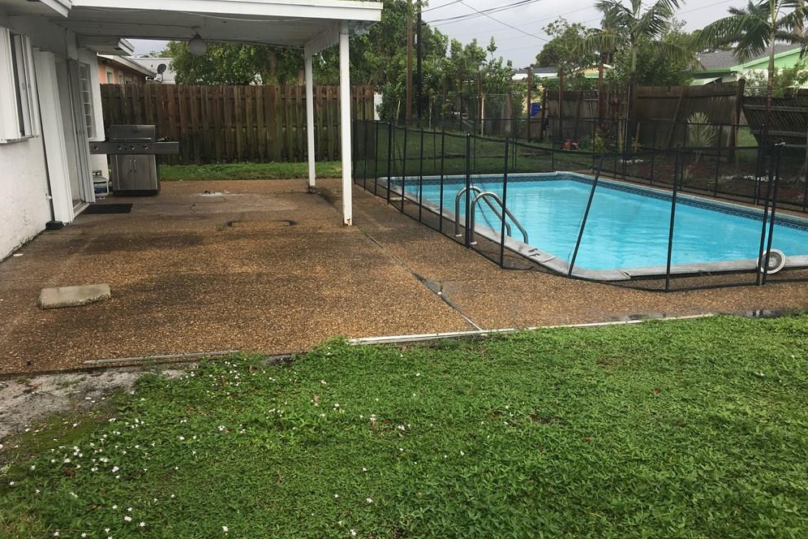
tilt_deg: -10.7
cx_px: 404
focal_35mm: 31
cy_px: 253
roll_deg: +0.9
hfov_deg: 60.3
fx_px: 696
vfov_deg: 42.3
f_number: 2.2
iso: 25
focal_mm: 4.15
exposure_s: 1/523
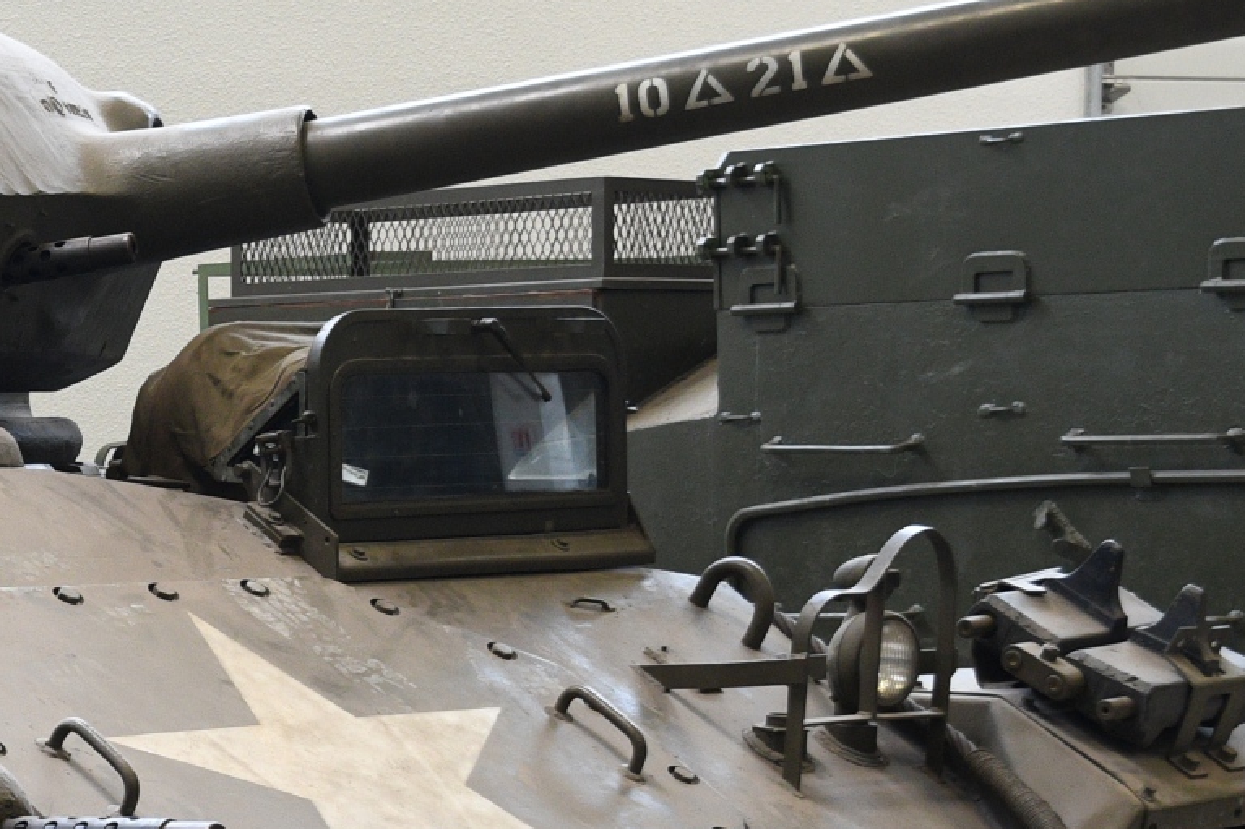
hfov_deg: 15.9
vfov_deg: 11.2
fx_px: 4218
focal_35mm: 122
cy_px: 771
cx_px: -370
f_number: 4.5
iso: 800
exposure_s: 1/80
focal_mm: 26
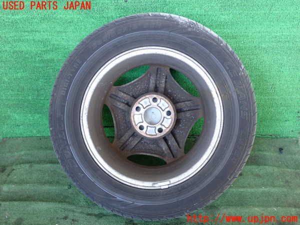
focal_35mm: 38
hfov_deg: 49.0
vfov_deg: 37.7
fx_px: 329
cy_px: 112
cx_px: 150
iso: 400
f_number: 2.7
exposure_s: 1/125
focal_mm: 6.83
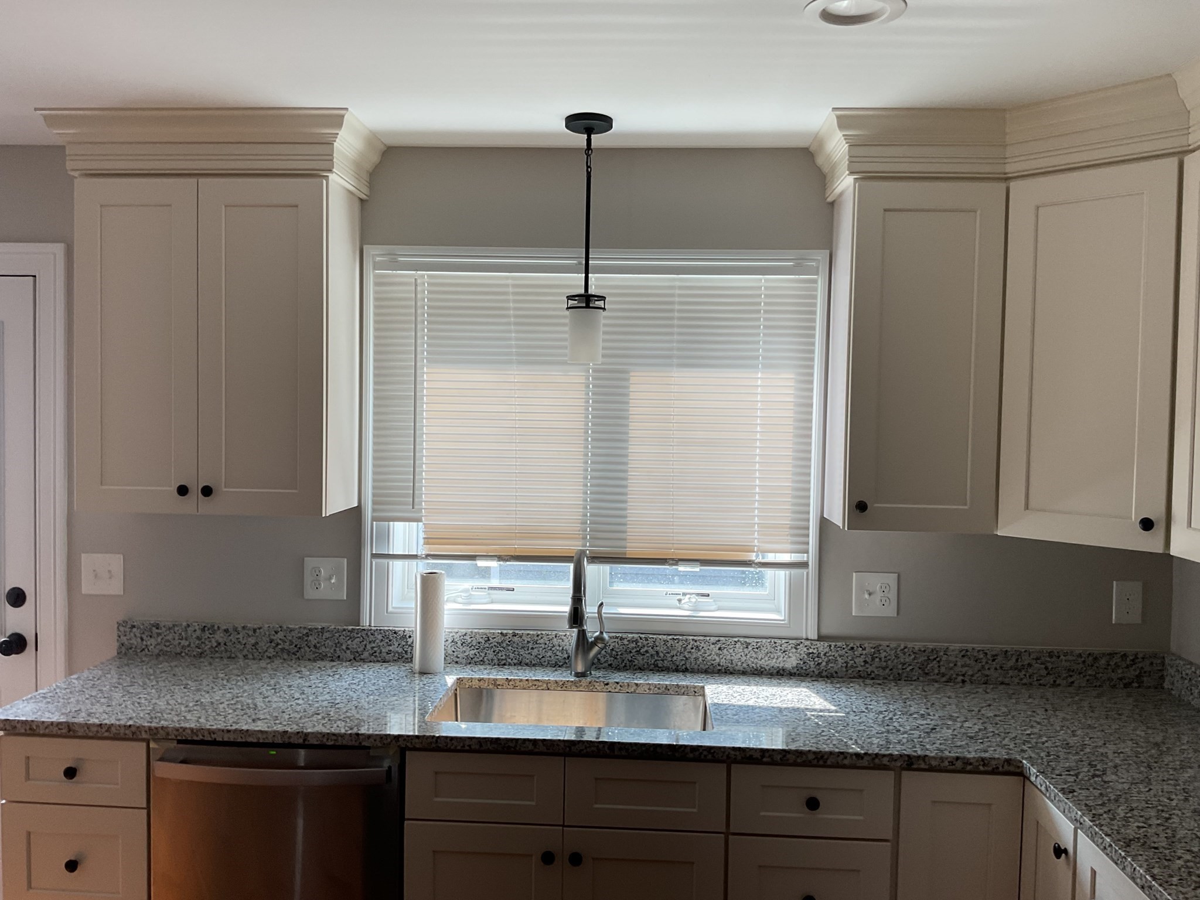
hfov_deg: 61.7
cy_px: 450
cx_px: 600
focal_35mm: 29
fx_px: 1005
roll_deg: -1.3
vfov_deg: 48.2
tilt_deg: -3.4
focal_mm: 3
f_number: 1.8
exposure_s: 1/120
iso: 32
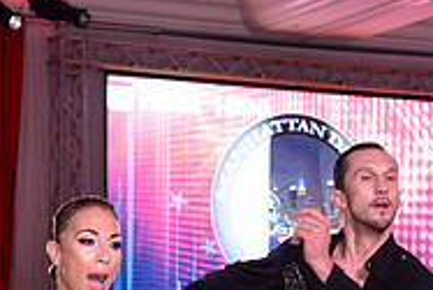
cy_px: 434
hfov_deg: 12.7
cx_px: 207
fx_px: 1938
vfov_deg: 8.4
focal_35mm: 161
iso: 2000
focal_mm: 52
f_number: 5.6
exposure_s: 1/250
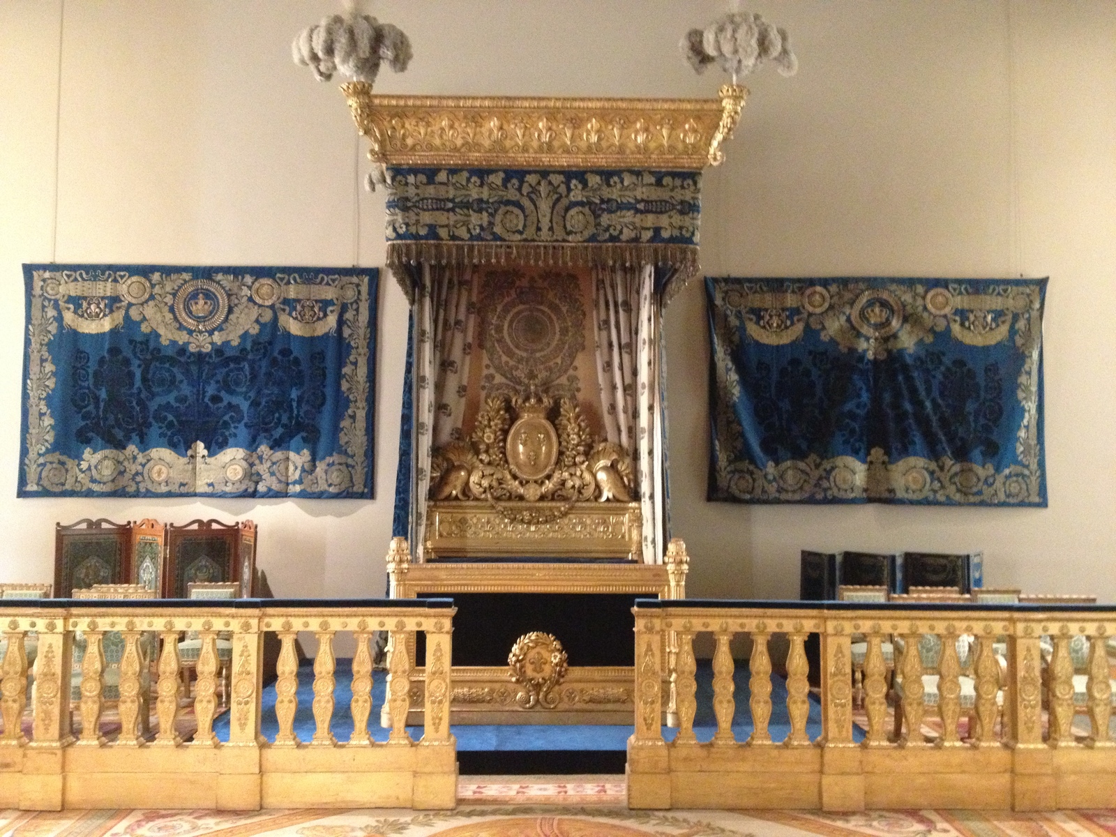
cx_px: 558
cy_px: 418
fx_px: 1128
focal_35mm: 35
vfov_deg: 40.7
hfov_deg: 52.6
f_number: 2.4
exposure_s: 1/15
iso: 640
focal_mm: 4.28
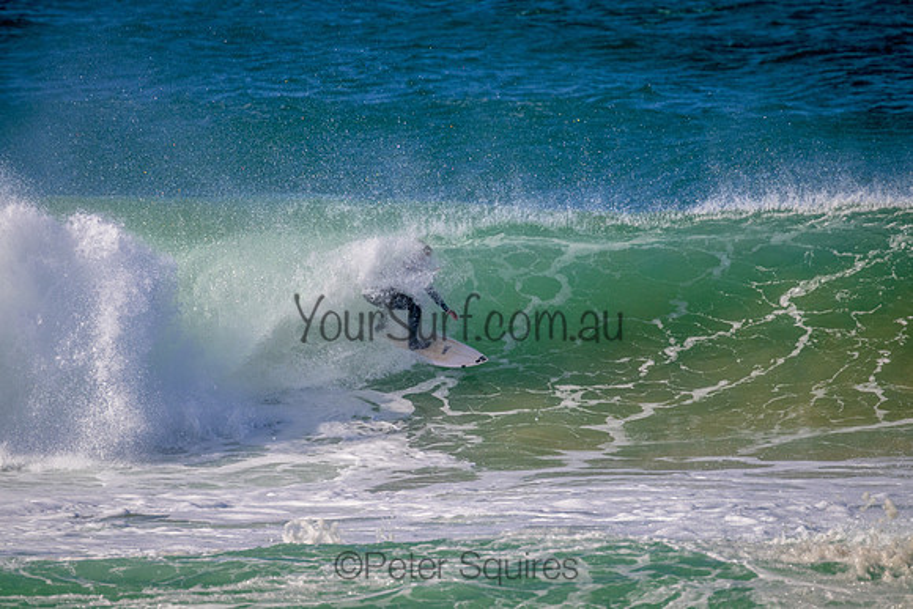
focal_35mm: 700
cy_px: 304
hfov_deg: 2.9
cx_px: 456
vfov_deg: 2.0
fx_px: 17756
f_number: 11
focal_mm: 700
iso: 1250
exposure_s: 1/2000
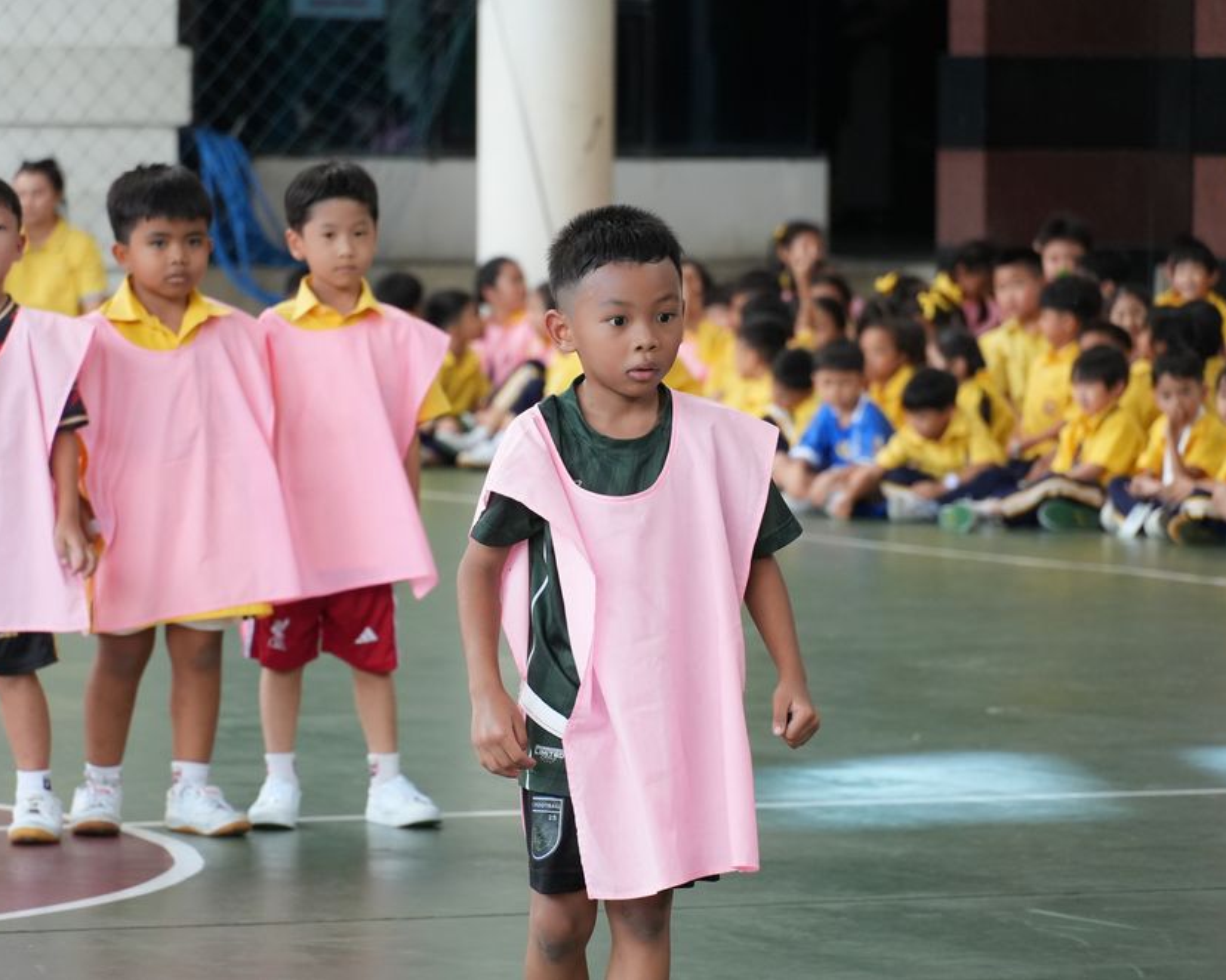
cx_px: 557
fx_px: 8328
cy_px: 488
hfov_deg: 8.4
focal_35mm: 230
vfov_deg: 6.7
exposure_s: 1/500
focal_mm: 135
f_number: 5.6
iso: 1600
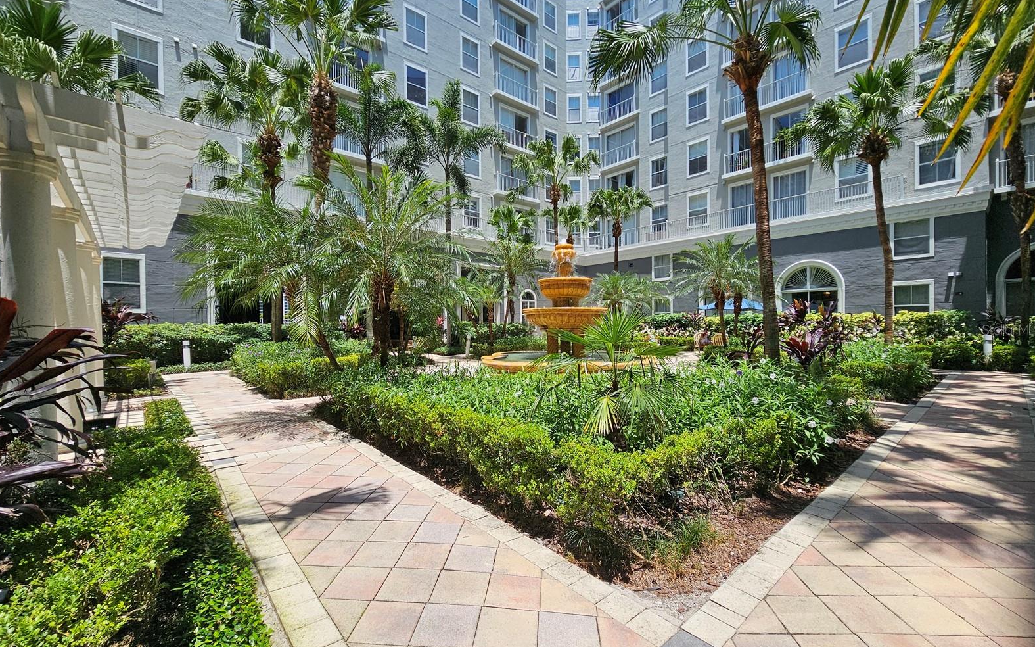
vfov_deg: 78.6
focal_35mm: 14
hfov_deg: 105.3
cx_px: 518
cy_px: 329
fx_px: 395
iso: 50
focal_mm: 2.2
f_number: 2.2
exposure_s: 1/2346
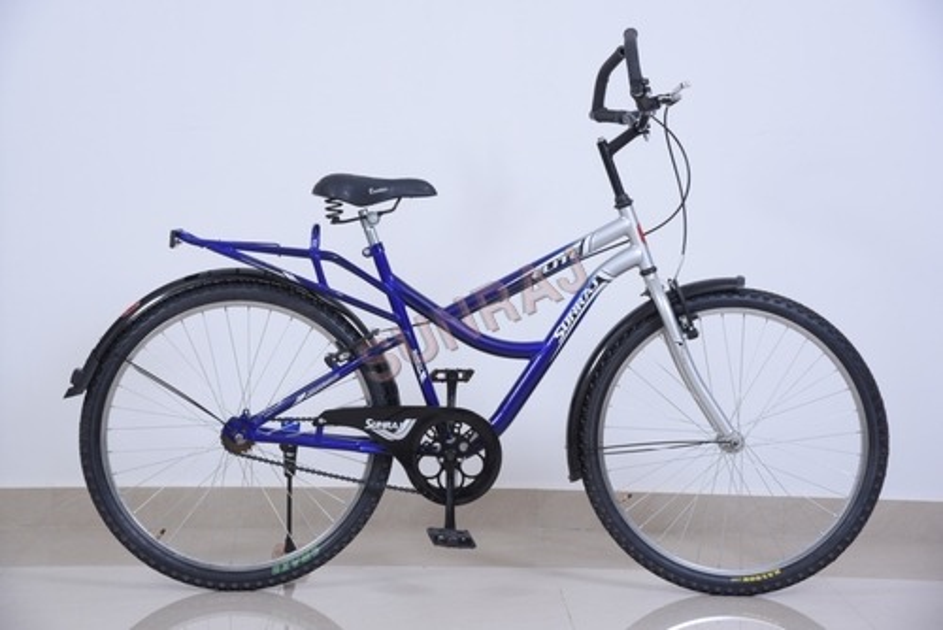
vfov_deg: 16.1
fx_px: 2228
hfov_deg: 23.9
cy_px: 315
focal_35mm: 85
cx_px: 472
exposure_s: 1/160
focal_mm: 85
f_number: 9
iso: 100
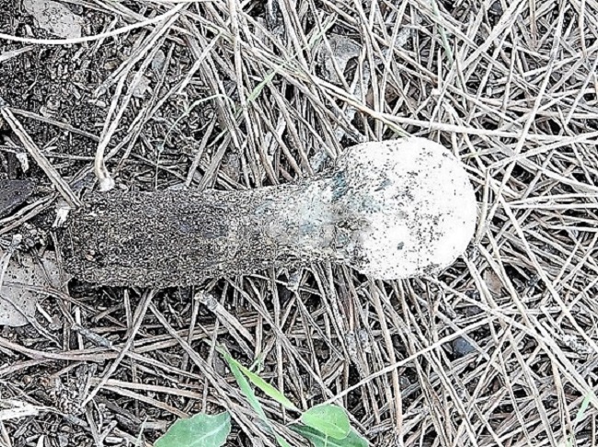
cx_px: 299
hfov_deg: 29.4
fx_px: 1139
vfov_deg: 22.2
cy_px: 224
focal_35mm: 66
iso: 400
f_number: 4.2
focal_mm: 11.7
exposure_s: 1/20
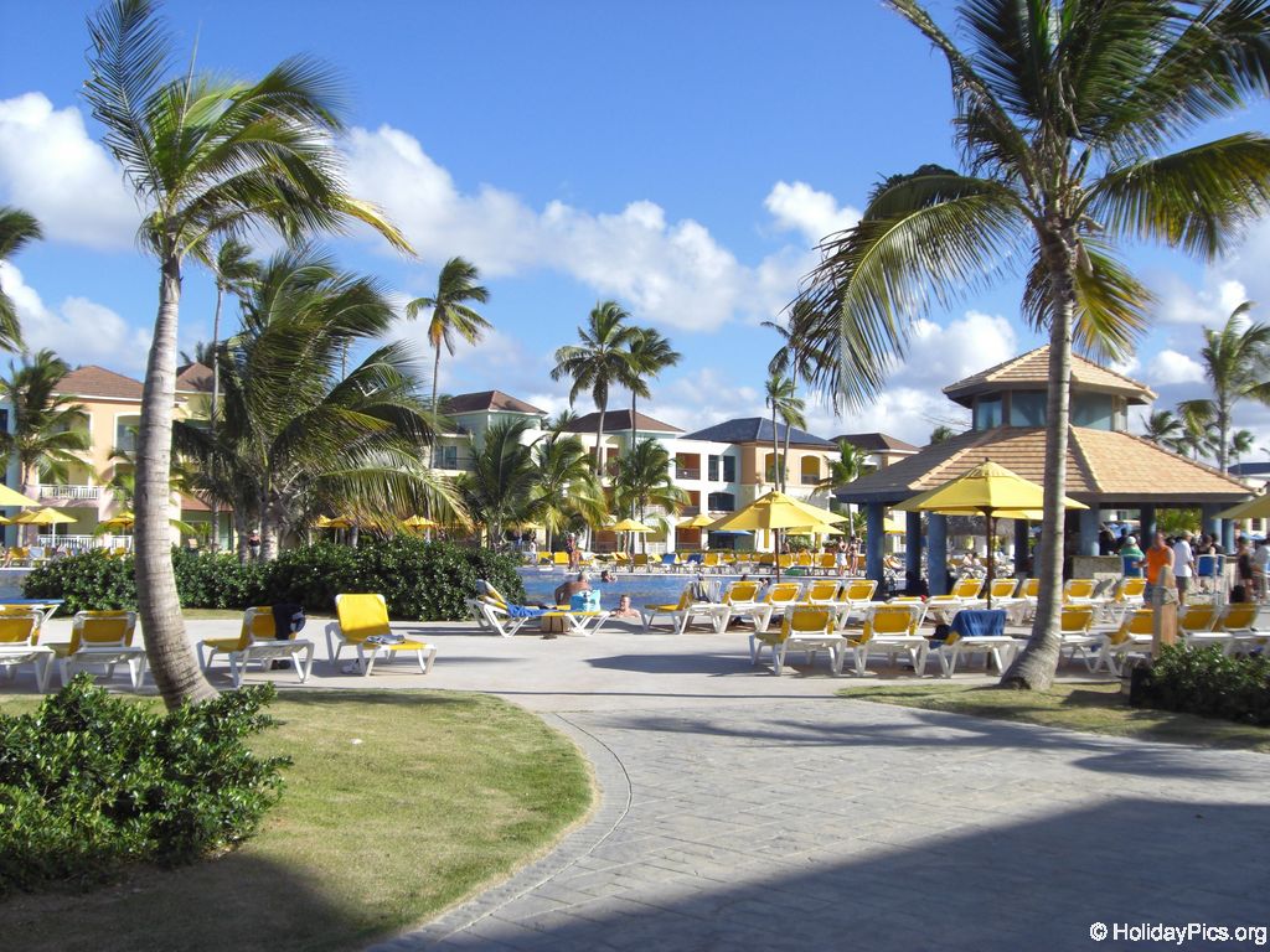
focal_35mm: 38
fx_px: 1394
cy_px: 476
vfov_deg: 37.7
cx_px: 635
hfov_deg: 49.0
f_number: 8
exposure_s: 1/125
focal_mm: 6.2
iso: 64
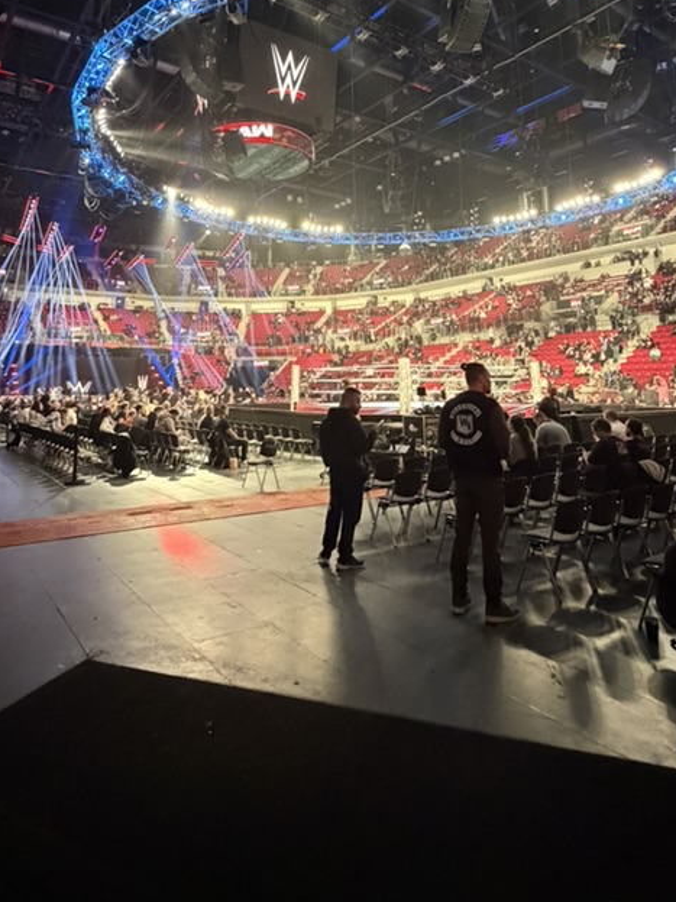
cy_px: 291
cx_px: 320
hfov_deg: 58.8
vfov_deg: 71.5
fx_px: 599
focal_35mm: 23
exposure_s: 1/55
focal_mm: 2.22
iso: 1250
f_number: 2.2
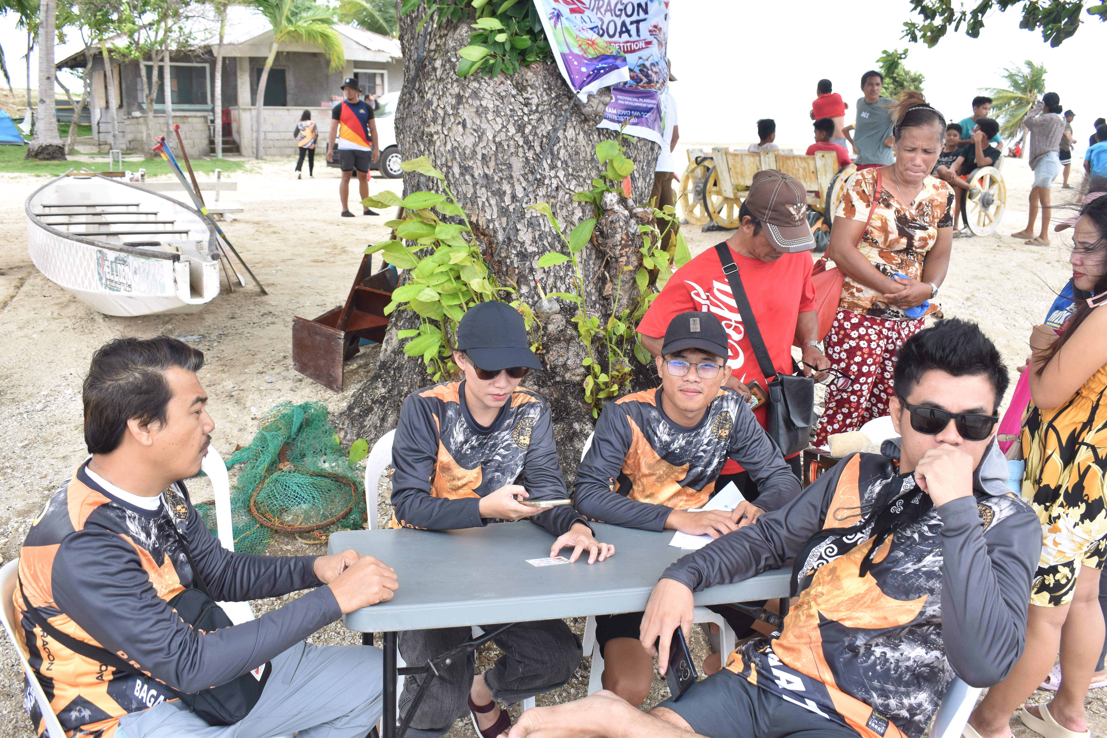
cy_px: 369
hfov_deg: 57.2
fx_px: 1015
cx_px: 554
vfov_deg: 40.0
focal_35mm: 33
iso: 400
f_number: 5.6
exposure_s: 1/320
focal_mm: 22
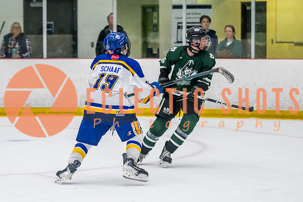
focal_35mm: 184
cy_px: 111
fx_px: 1552
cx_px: 101
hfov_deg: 11.1
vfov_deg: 7.5
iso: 2000
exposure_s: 1/640
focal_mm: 105
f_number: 3.2
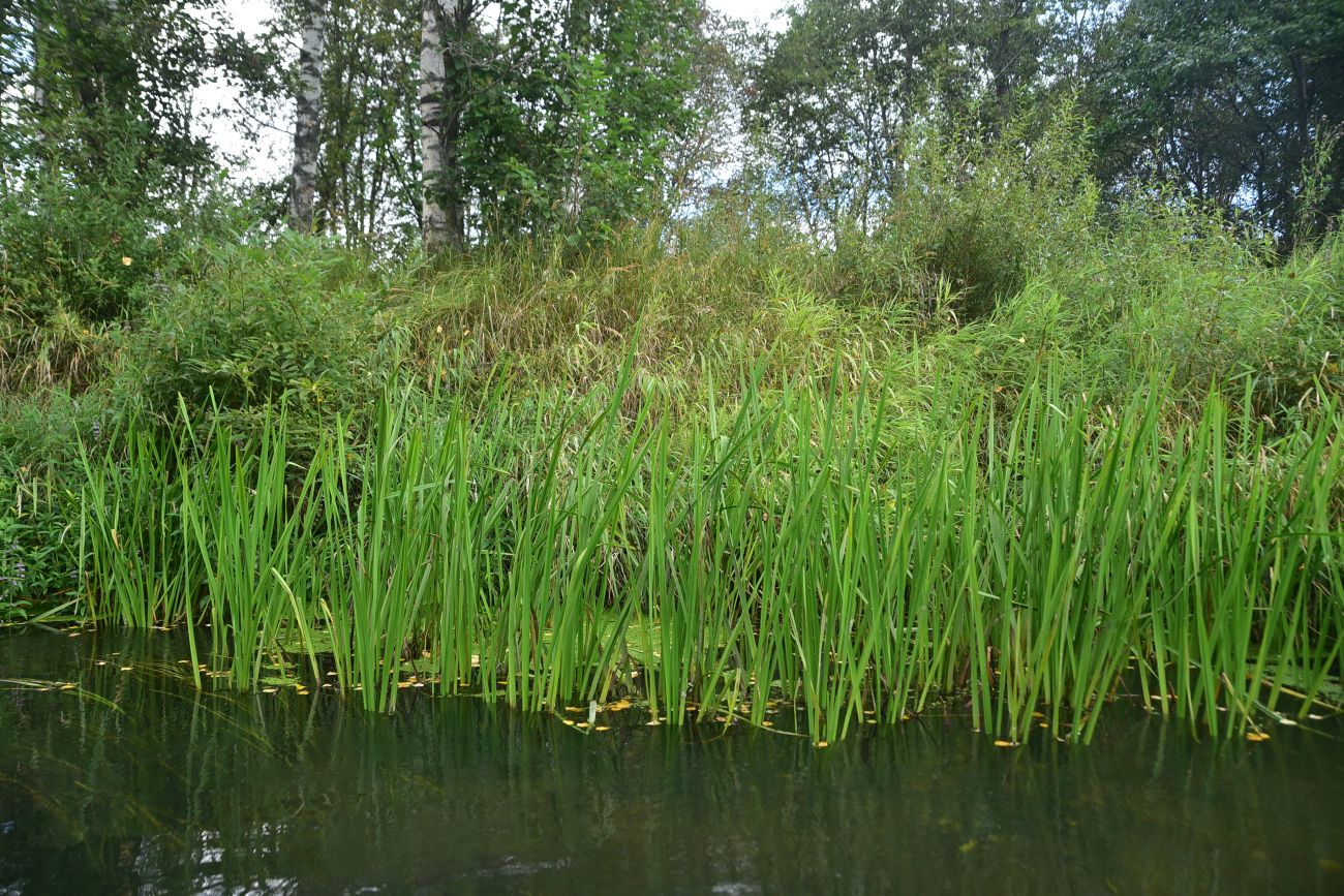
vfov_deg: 27.0
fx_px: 1867
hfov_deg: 39.6
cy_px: 448
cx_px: 672
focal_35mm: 50
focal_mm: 50
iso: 200
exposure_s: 1/125
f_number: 4.5
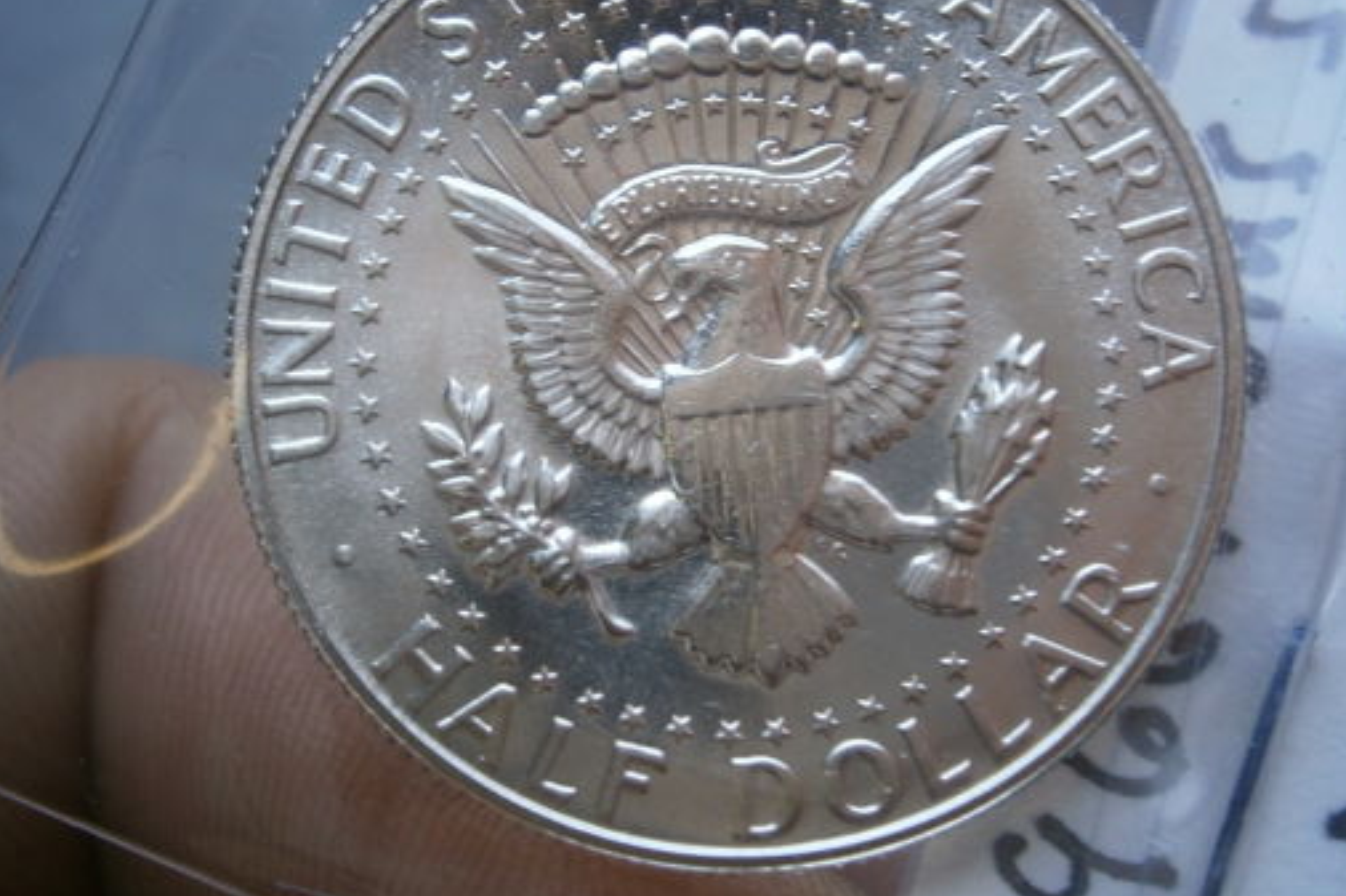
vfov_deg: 23.3
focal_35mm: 58
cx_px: 686
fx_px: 2168
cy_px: 356
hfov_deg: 34.5
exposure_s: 1/250
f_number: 3.4
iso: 125
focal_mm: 8.3
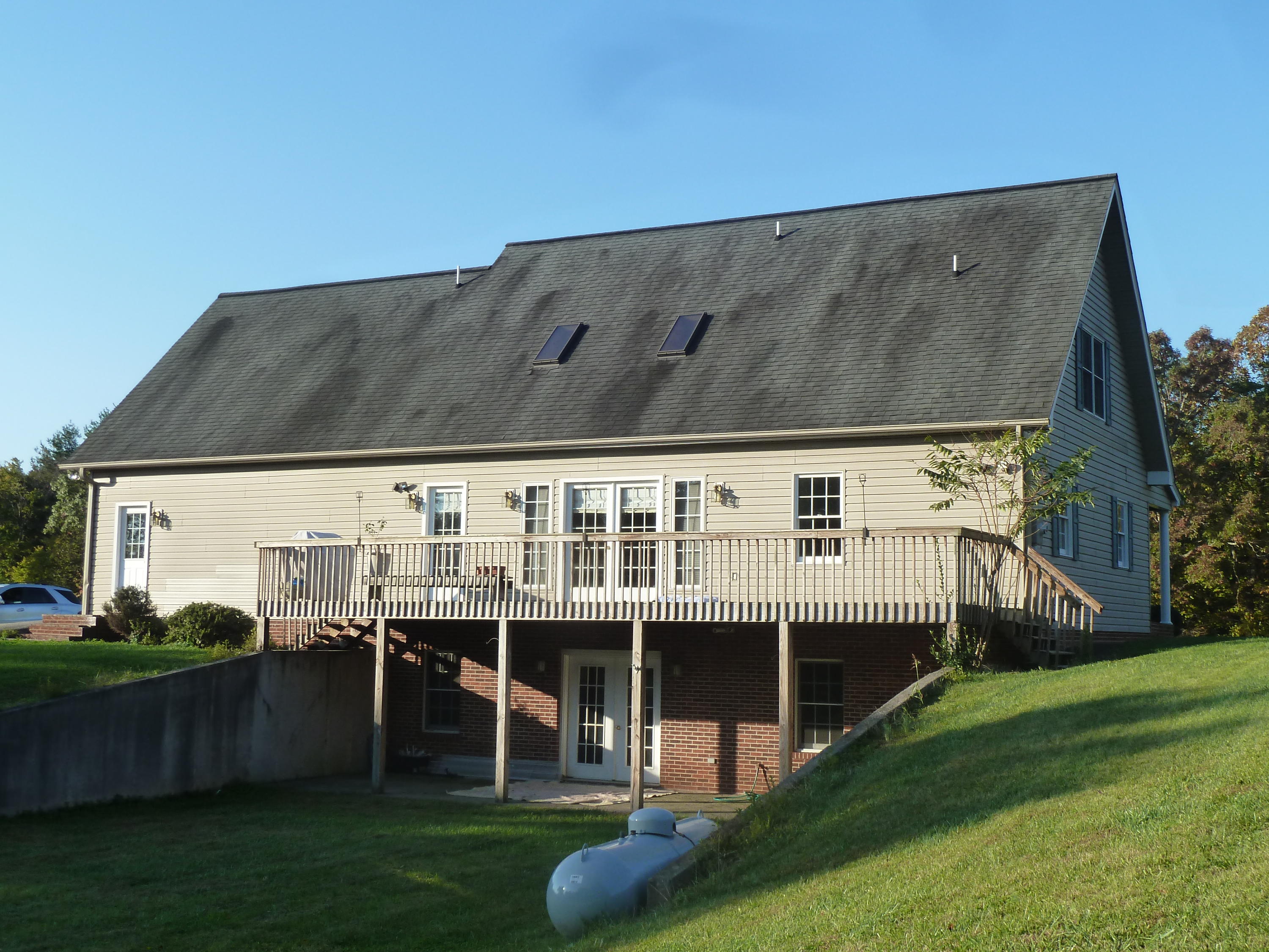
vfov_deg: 32.9
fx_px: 1613
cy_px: 476
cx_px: 634
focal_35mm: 44
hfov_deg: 42.9
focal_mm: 7.3
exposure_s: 1/320
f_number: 4
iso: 125
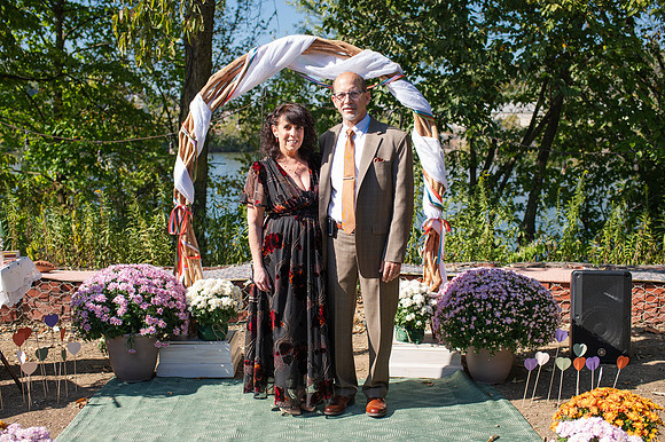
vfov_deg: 34.5
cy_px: 220
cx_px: 337
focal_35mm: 39
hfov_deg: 50.0
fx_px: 713
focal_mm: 35
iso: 250
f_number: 3.2
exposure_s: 1/2000
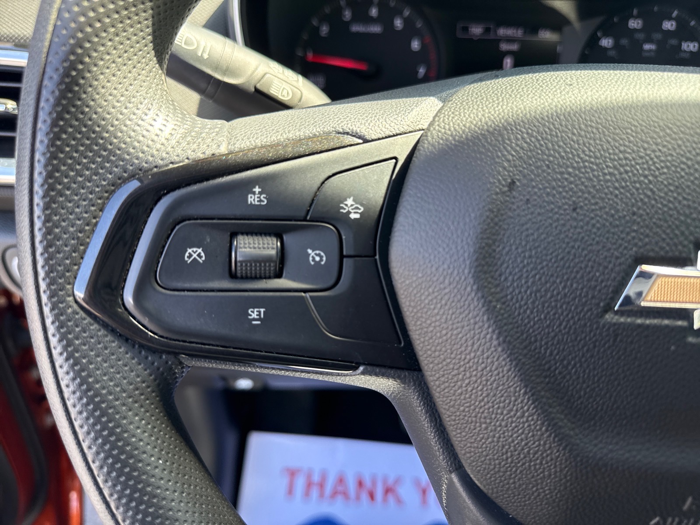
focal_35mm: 24
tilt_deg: -29.7
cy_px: 262
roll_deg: -0.5
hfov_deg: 71.6
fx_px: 485
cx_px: 350
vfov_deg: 56.8
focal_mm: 6.76
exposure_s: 1/237
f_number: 1.78
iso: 160
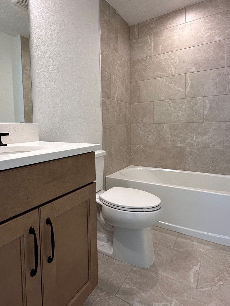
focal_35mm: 21
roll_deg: +1.1
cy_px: 136
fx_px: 186
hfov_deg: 63.3
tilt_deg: -2.5
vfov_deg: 78.7
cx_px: 102
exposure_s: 1/120
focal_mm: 2.22
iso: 160
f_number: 2.2
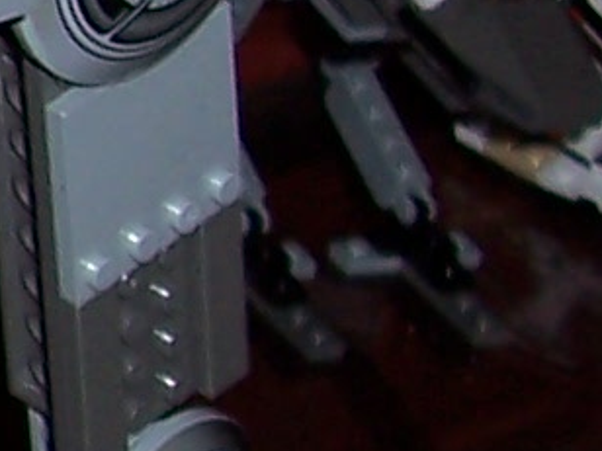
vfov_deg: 5.8
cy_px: 144
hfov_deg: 6.8
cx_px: -1368
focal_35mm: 254
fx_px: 4417
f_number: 2.7
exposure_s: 1/60
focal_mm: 5.6
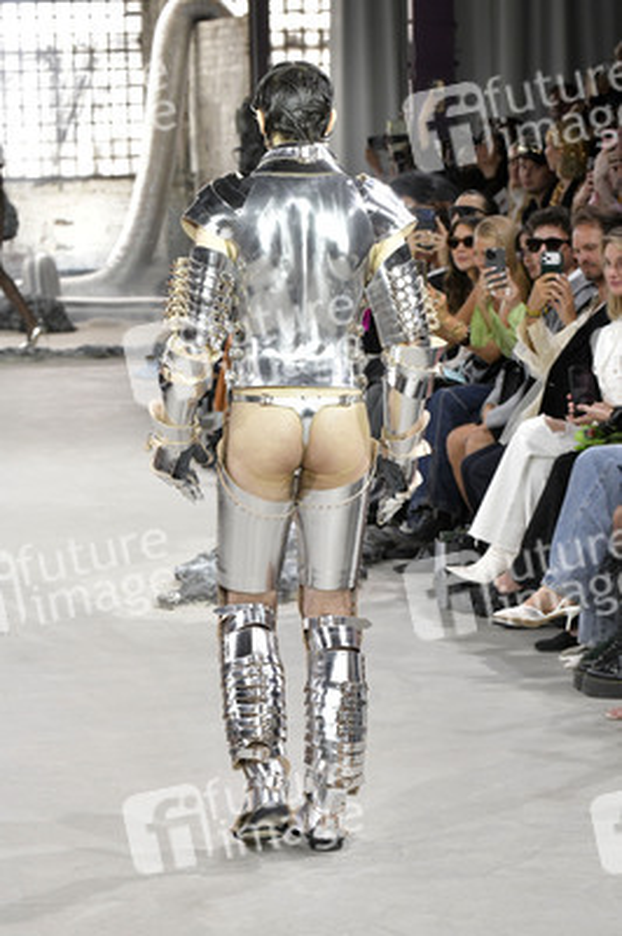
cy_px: 468
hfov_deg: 11.7
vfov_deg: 17.5
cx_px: 311
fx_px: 3037
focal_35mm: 117
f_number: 6.3
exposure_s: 1/250
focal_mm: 98
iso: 2500
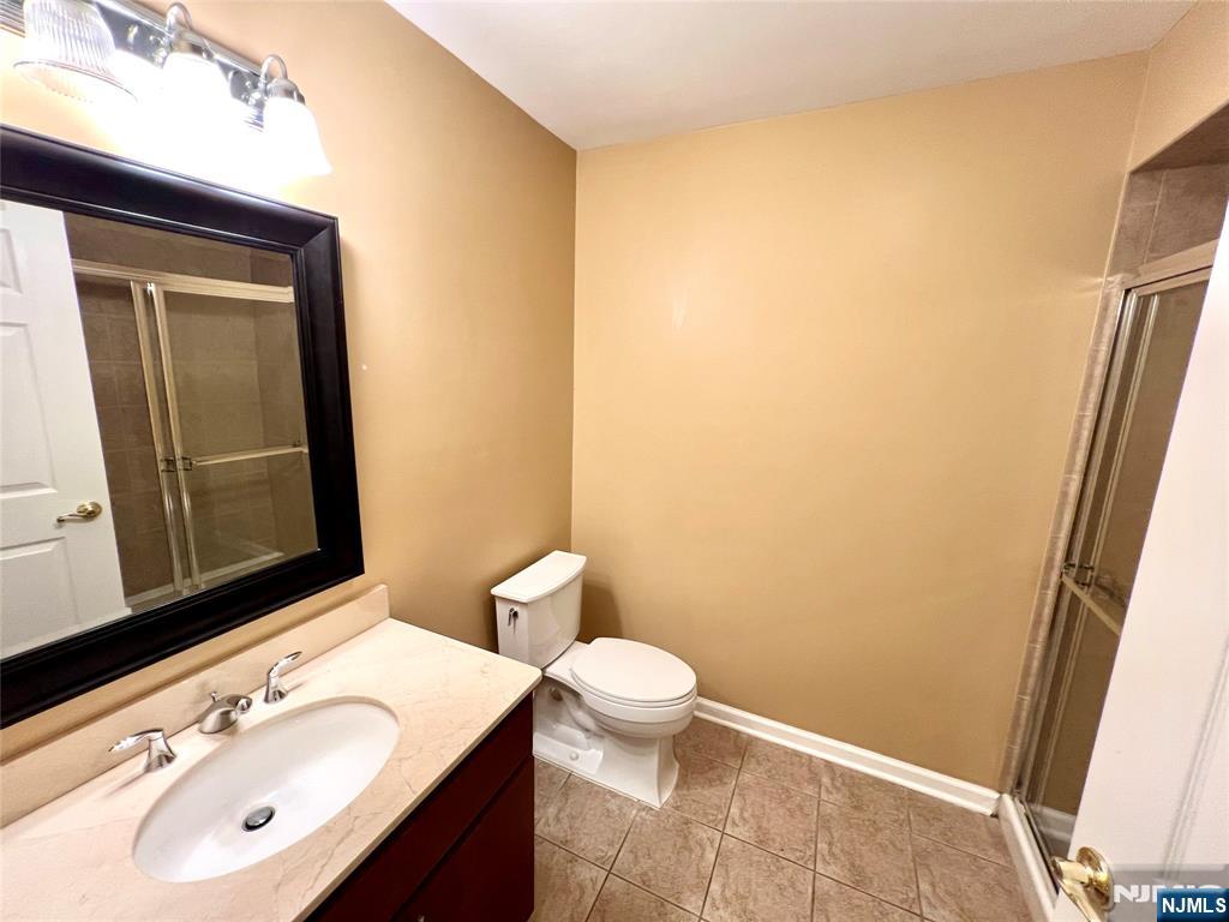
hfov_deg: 106.2
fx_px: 462
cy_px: 461
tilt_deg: -11.4
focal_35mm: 13
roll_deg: -1.8
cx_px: 614
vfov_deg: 89.9
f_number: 1.8
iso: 160
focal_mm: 1.57
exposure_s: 1/60
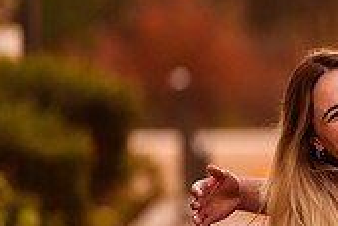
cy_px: 104
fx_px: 4309
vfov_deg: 3.0
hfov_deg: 4.5
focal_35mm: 459
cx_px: 536
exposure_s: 1/500
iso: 1250
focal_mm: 135
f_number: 1.8
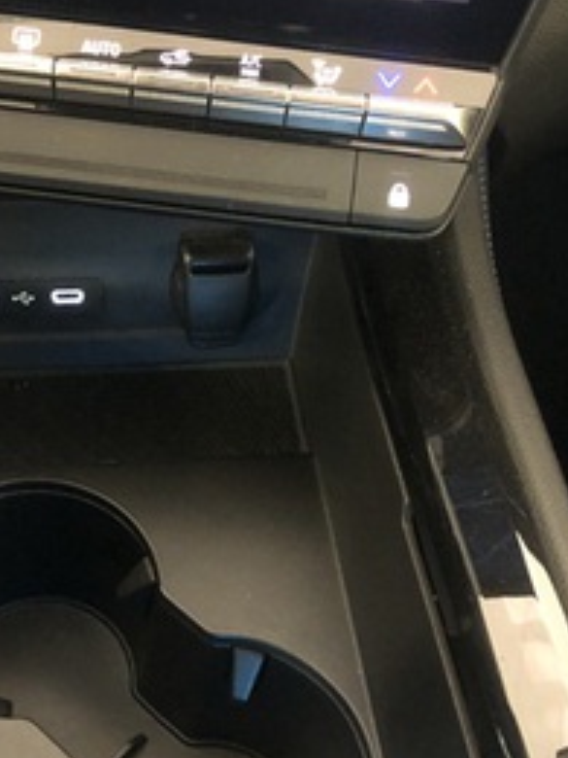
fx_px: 1006
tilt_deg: -54.7
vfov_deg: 41.0
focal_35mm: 46
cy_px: 456
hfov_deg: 31.2
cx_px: 181
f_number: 1.8
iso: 125
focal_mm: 3.99
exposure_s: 1/4
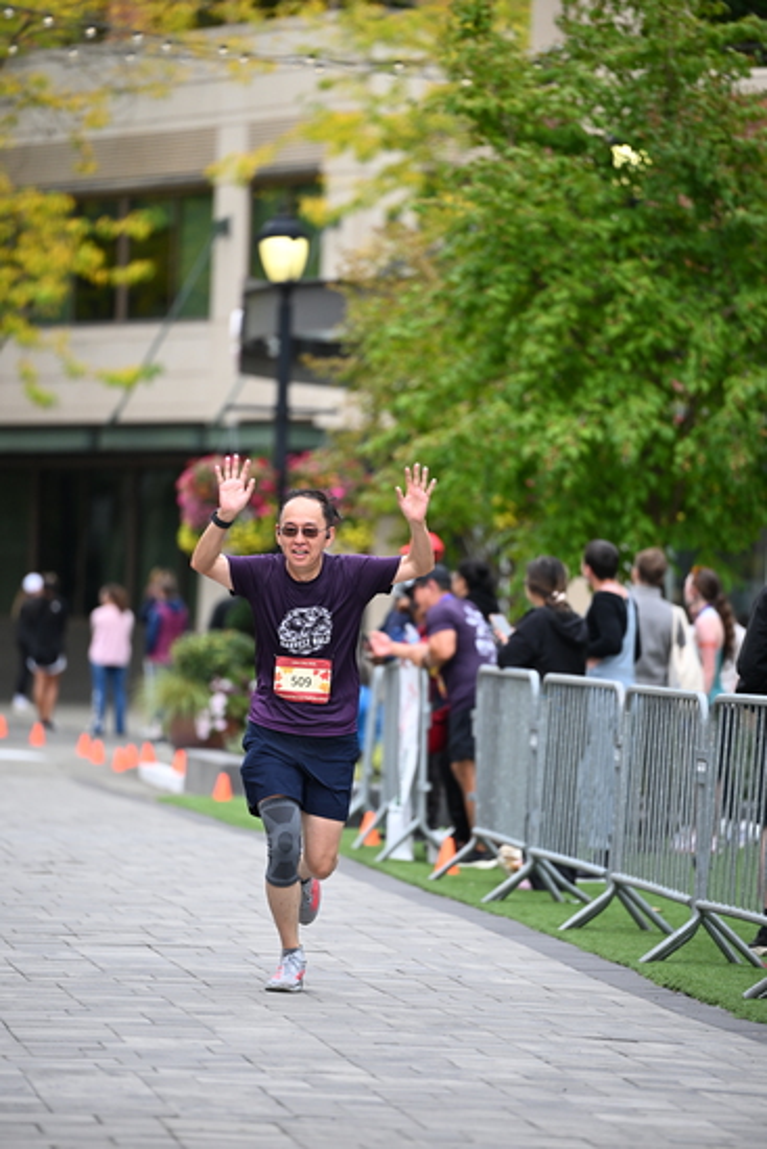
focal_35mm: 200
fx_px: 6387
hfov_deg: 6.9
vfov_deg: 10.3
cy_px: 574
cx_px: 384
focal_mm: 200
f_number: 2.8
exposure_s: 1/2000
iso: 800
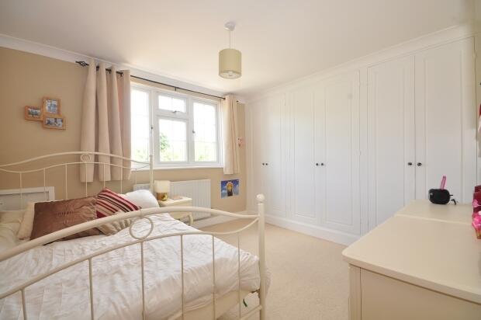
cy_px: 160
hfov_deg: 95.0
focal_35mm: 16
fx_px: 220
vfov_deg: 71.9
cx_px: 240
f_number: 11
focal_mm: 11
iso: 200
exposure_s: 1/6
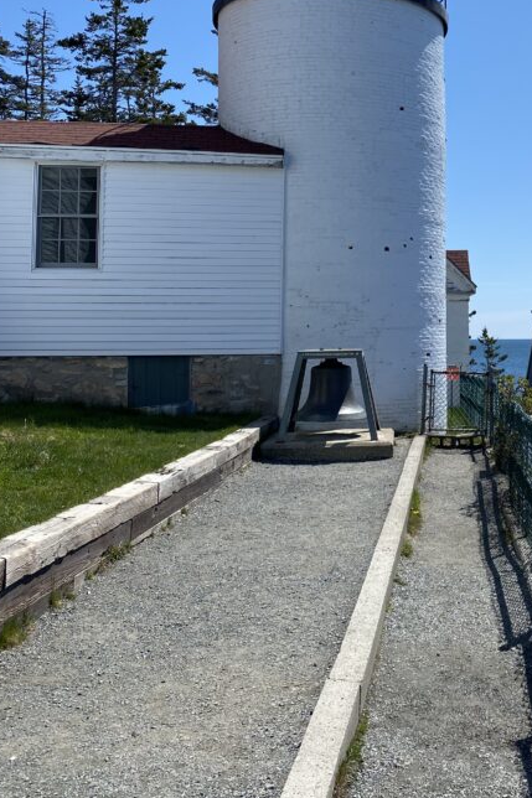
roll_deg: -0.1
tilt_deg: +5.1
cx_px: 439
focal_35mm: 43
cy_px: 249
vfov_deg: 44.6
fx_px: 954
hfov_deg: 30.3
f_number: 1.8
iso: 32
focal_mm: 4.25
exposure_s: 1/3984
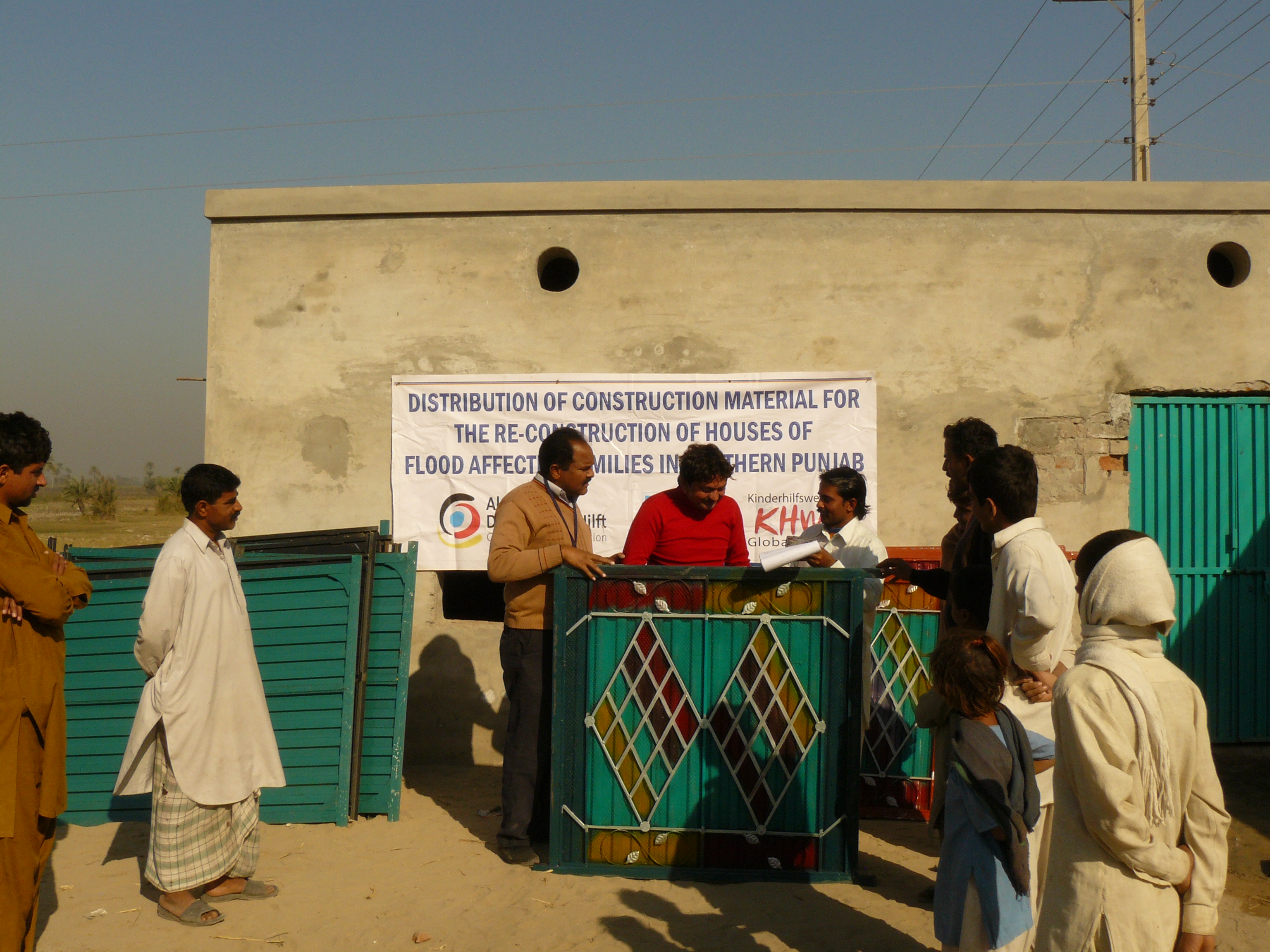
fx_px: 1321
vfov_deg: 39.7
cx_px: 635
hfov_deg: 51.4
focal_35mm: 36
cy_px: 476
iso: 100
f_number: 8
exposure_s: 1/400
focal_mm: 6
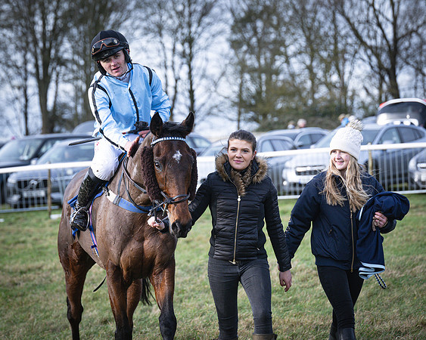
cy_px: 143
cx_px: 193
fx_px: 1890
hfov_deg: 12.9
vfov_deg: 10.3
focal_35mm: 150
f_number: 2.8
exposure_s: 1/2000
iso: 400
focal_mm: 77
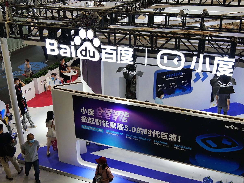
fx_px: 268
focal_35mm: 38
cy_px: 92
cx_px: 122
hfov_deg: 49.0
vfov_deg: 37.7
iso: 320
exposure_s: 1/60
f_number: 5.6
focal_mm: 19
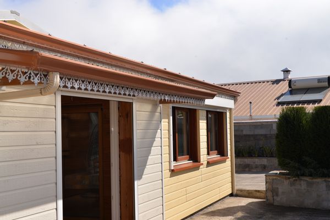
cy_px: 110
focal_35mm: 50
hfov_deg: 39.6
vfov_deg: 27.0
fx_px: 458
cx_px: 165
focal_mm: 50
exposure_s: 1/180
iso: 100
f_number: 11
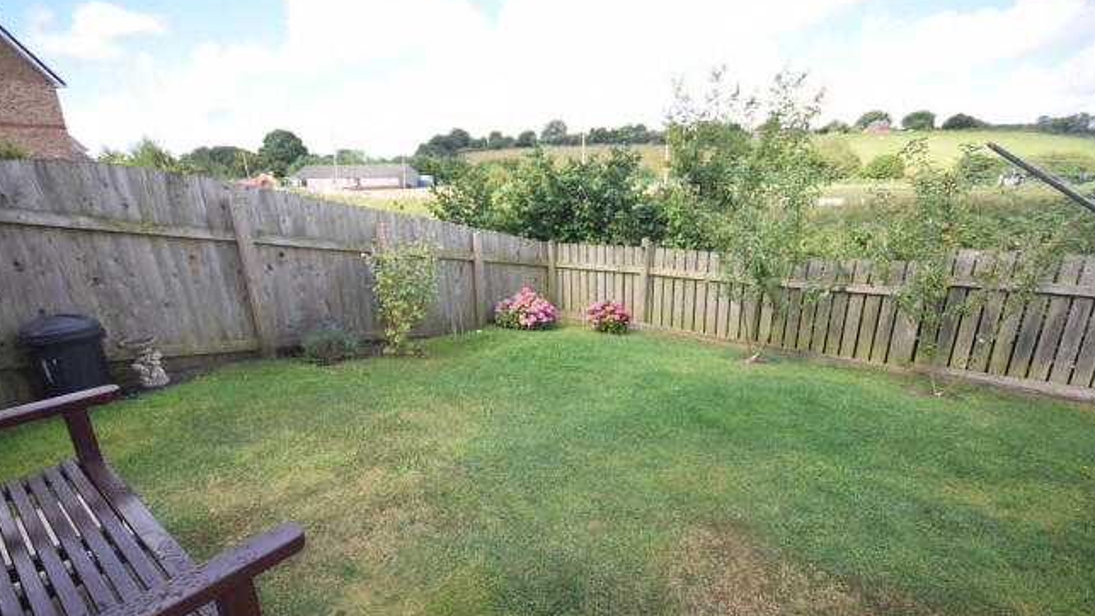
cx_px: 548
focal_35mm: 16
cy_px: 348
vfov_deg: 66.8
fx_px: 465
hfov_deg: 99.4
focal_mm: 10
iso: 100
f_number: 5.6
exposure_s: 1/125
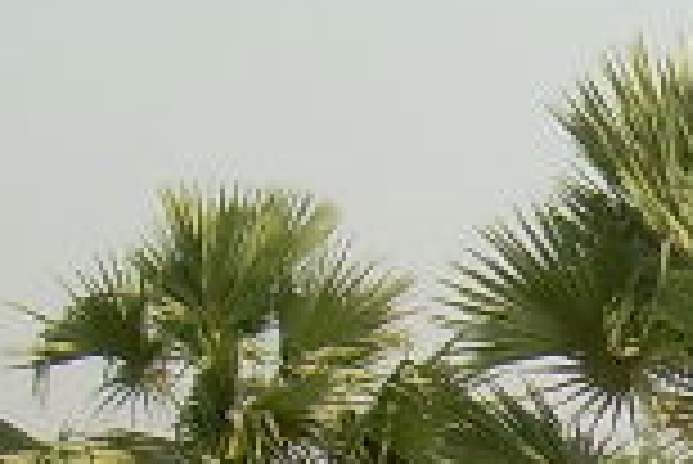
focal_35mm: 262
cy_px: 802
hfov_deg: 7.4
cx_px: 1611
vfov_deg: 5.2
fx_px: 5048
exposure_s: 1/297
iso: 50
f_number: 4.6
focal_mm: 6.3
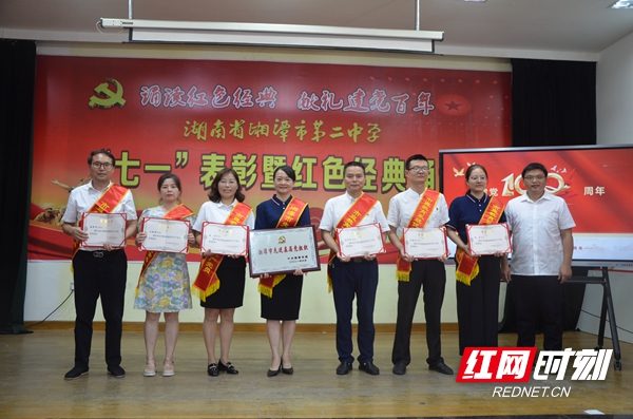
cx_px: 316
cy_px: 210
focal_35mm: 32
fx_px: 553
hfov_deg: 59.6
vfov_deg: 41.5
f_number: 3.8
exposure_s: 1/40
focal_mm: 21
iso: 800
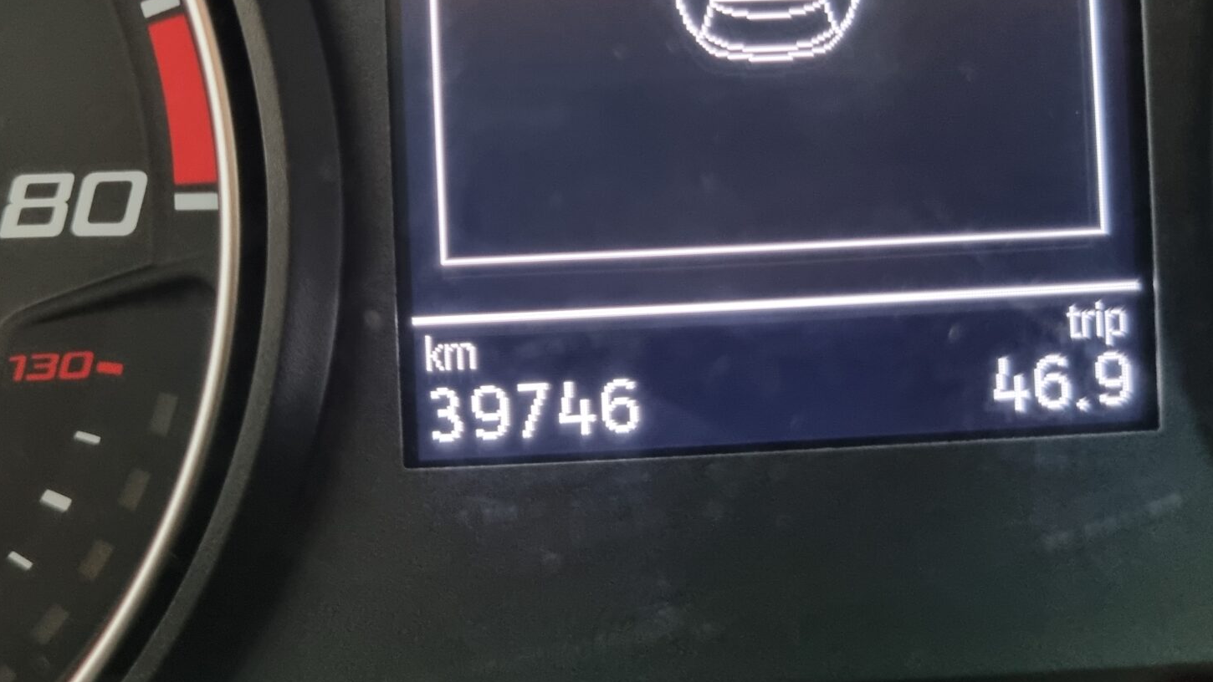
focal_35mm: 40
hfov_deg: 50.3
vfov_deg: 29.1
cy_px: 137
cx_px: 519
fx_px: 1287
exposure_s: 1/33
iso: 640
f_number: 1.8
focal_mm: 5.4
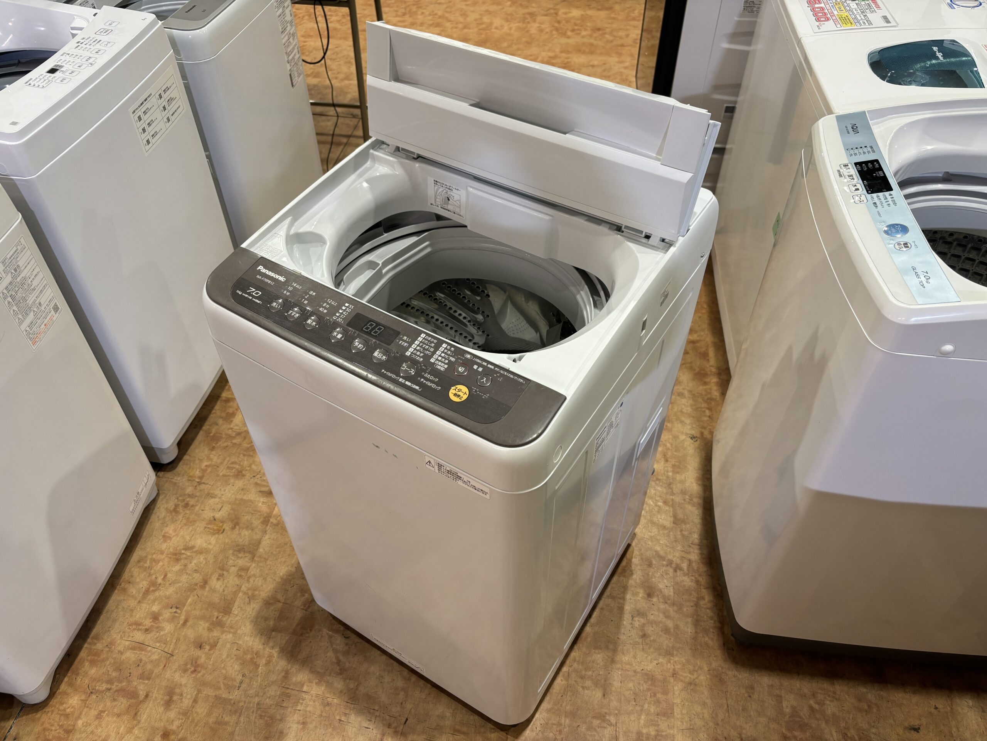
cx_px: 494
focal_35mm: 26
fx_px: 741
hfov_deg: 67.3
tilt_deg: -46.0
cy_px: 370
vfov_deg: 53.1
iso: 80
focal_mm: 5.96
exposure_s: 1/50
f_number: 1.6
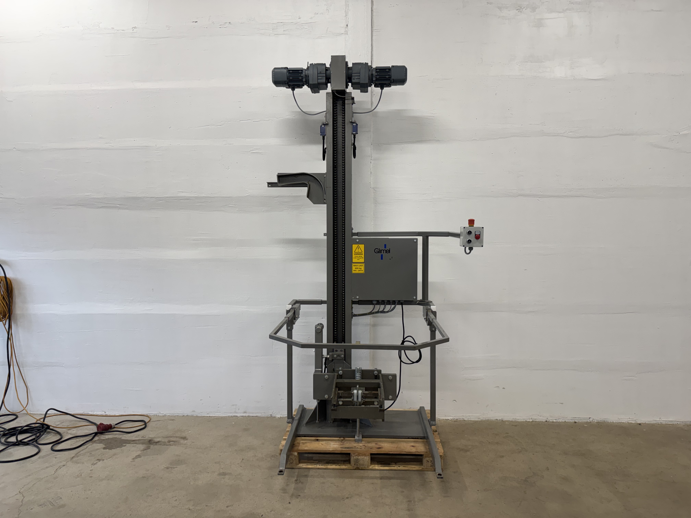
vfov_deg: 56.8
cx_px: 346
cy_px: 259
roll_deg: +0.1
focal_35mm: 24
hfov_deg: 71.6
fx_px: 479
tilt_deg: -4.0
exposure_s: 1/100
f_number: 1.78
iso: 80
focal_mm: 6.76
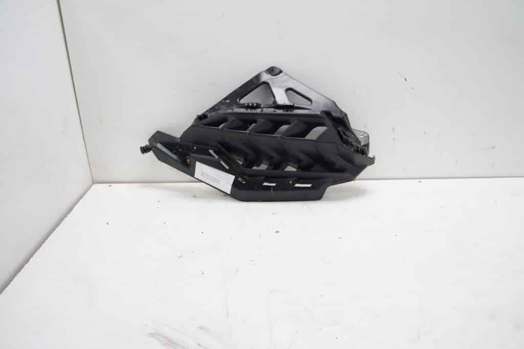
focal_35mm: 27
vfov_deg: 47.9
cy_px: 174
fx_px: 393
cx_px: 262
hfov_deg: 67.4
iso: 320
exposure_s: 1/60
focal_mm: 18
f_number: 4.5
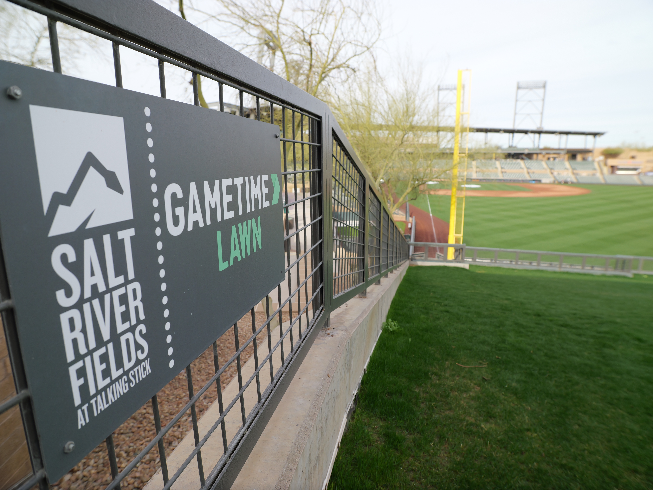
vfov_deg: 66.0
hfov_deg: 81.7
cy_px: 245
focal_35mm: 20
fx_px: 377
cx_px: 326
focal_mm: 10
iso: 100
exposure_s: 1/320
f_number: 3.2
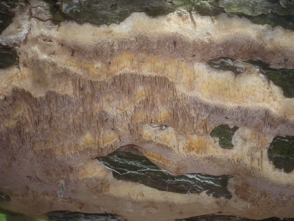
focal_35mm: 35
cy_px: 110
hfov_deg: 52.6
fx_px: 297
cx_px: 147
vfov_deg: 40.7
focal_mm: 5.8
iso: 100
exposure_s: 1/30
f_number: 2.8
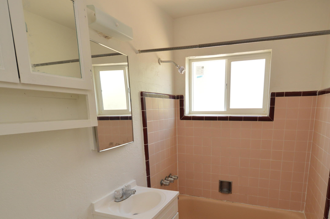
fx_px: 192
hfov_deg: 80.5
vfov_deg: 58.0
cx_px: 194
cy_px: 147
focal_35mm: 21
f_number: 4.5
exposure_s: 1/80
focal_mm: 10
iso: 400
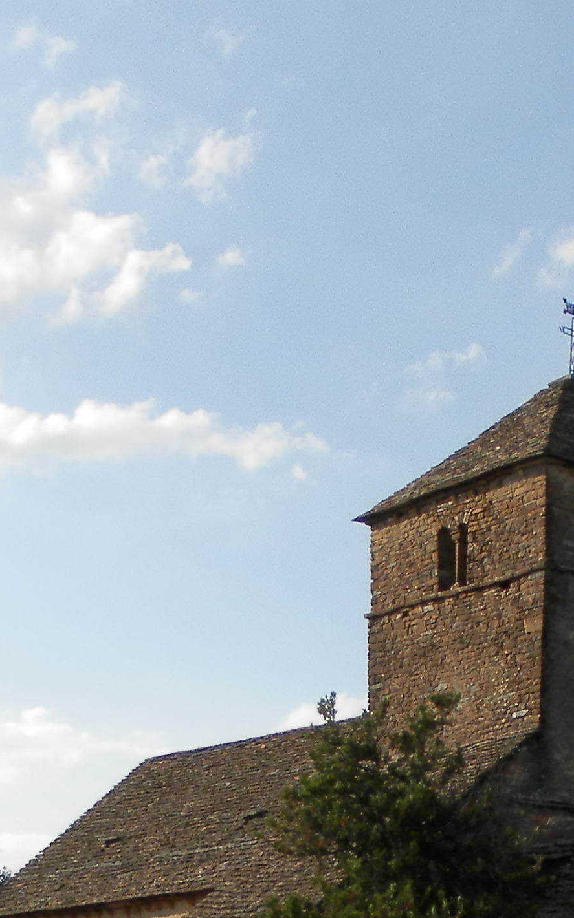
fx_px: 2153
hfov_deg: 15.0
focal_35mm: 86
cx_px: 516
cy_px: 968
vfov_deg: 22.9
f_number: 3.1
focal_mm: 4.5
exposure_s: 1/1250
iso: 80
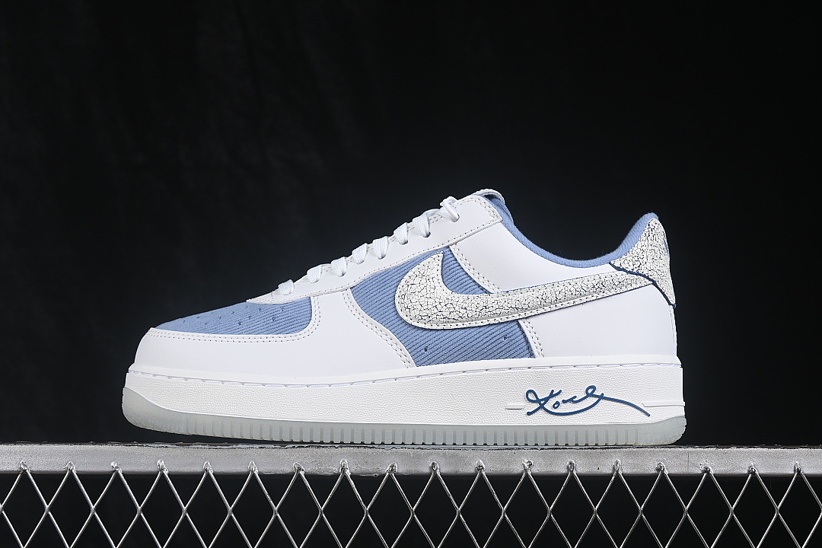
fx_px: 1712
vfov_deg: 18.2
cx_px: 411
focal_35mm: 75
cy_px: 274
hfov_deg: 27.0
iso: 160
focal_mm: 50
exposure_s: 1/80
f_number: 8
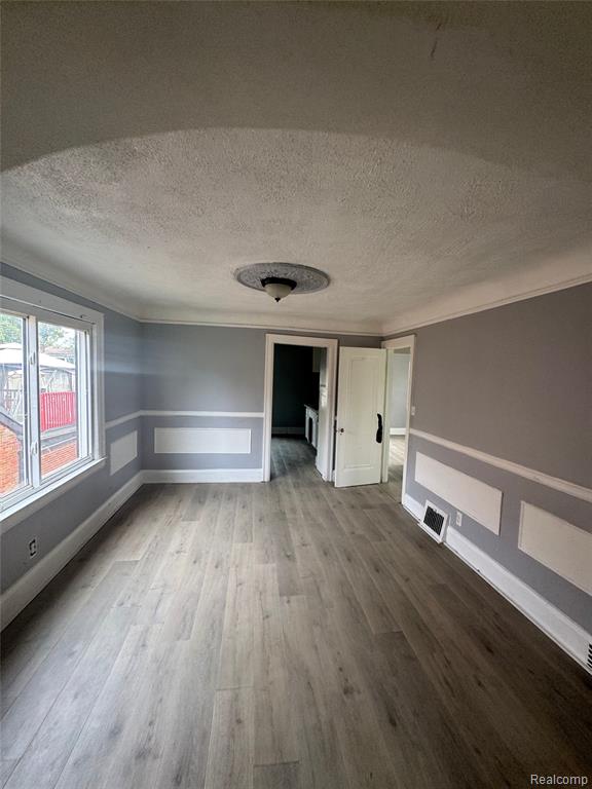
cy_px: 394
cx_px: 296
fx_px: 319
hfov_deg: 85.7
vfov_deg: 102.1
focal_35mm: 14
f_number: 2.2
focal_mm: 2.22
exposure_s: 1/99
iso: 100
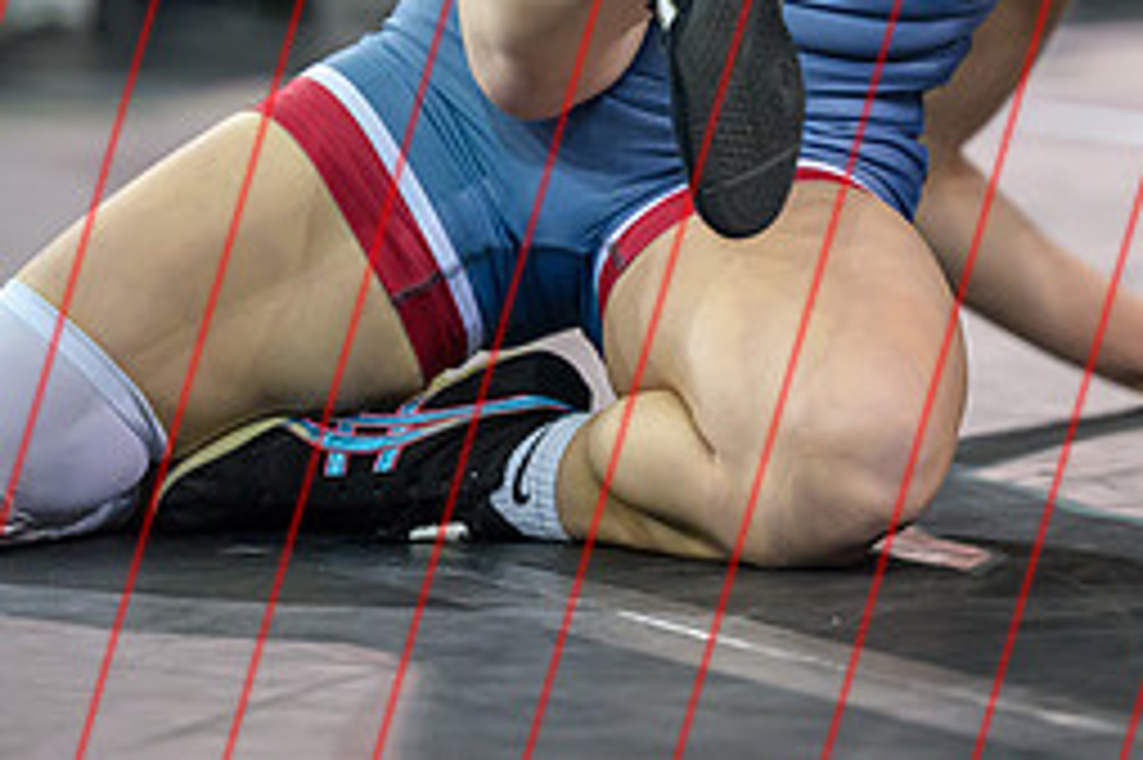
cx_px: 981
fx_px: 11232
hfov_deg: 5.8
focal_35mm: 354
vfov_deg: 3.9
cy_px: -106
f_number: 2.8
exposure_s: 1/800
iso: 5000
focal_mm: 155
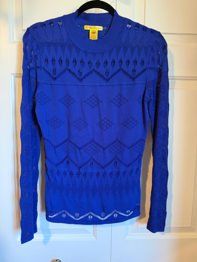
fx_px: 182
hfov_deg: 56.8
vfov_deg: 71.6
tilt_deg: -5.8
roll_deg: -1.5
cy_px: 131
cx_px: 98
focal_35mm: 24
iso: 500
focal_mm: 6.76
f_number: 1.78
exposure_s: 1/60
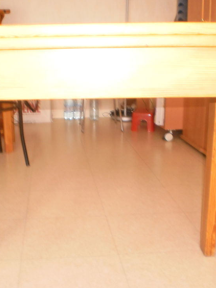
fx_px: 408
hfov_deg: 29.6
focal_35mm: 49
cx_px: 84
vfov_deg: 38.9
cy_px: 146
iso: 125
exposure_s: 1/30
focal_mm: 6.3
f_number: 3.1
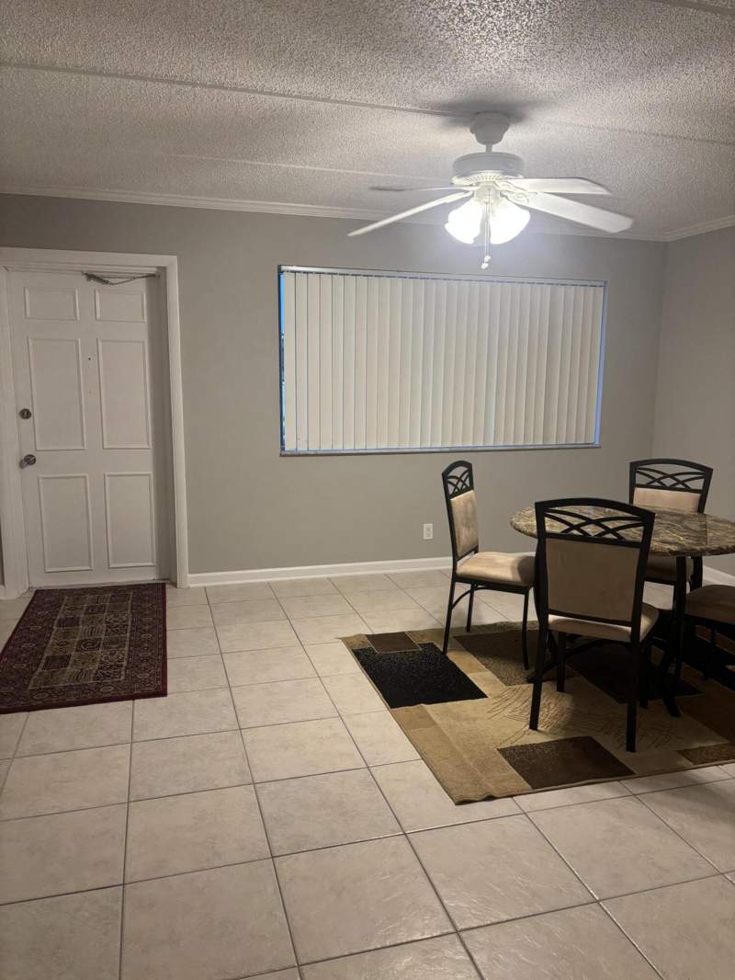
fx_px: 736
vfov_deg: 67.3
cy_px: 490
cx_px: 368
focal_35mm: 26
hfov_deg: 53.1
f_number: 1.6
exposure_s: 1/60
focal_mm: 5.96
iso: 160
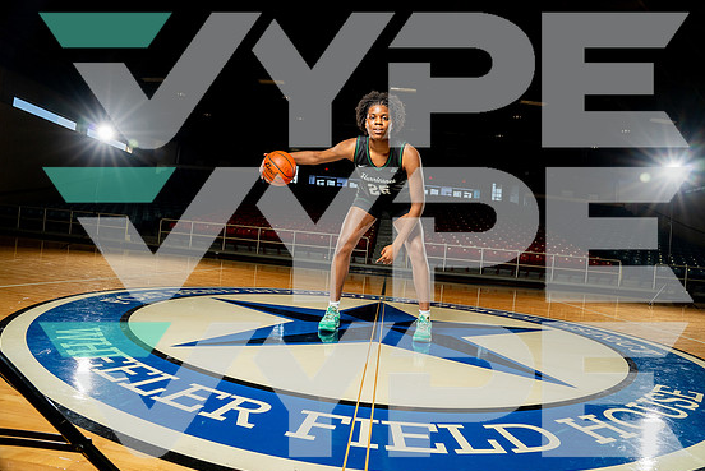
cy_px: 236
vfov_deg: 59.6
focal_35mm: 21
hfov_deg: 81.1
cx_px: 368
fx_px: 412
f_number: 5.6
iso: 640
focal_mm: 20
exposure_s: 1/250
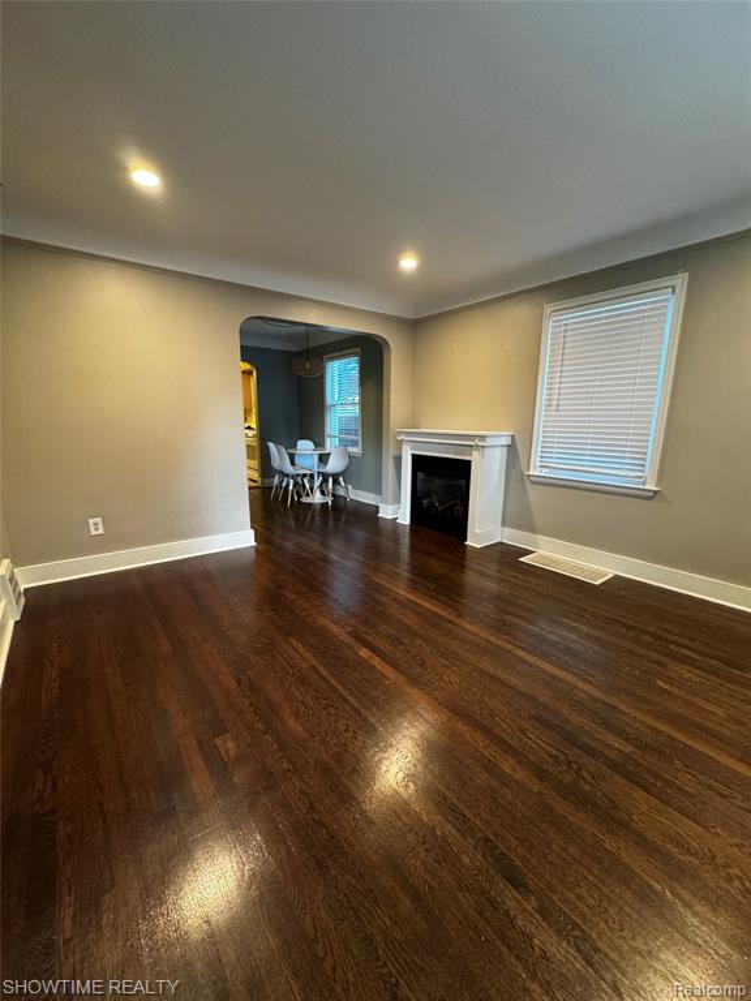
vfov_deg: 102.1
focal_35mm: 14
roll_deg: +0.8
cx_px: 376
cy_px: 500
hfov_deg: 85.7
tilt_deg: -12.4
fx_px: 405
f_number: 2.2
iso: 640
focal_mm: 2.22
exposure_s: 1/60
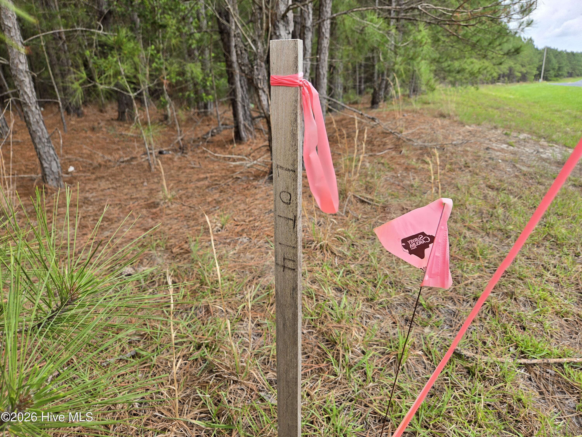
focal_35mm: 23
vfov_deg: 58.9
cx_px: 291
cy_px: 218
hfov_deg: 73.9
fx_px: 387
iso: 25
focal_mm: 5.4
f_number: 1.8
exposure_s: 1/326
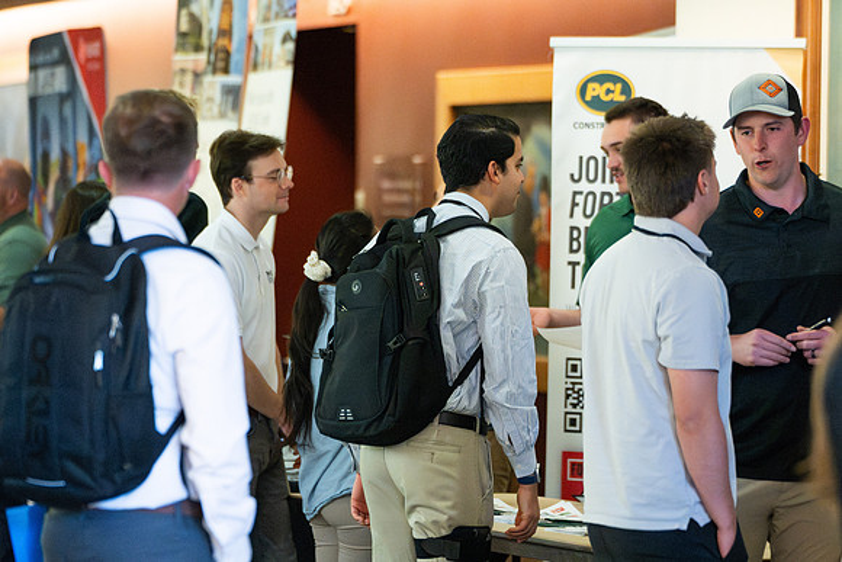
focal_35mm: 193
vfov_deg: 7.1
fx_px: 4518
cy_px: 282
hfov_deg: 10.6
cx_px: 538
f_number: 2.8
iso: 6400
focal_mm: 125
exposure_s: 1/800
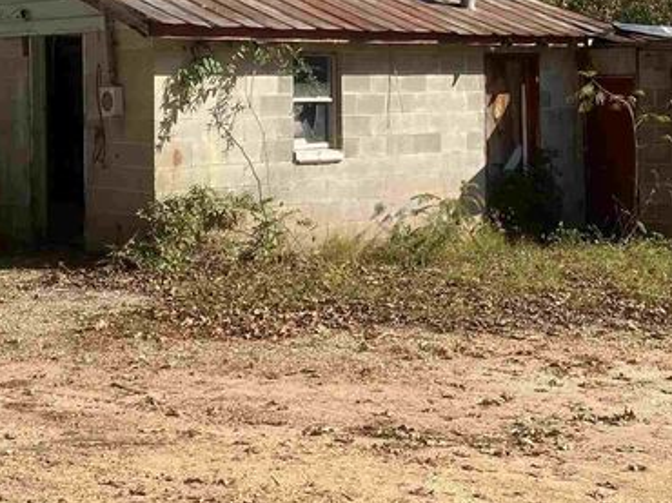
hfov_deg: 27.0
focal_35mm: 72
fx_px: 1397
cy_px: 134
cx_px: 272
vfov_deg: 20.3
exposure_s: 1/1629
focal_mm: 4.25
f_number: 1.8
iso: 32
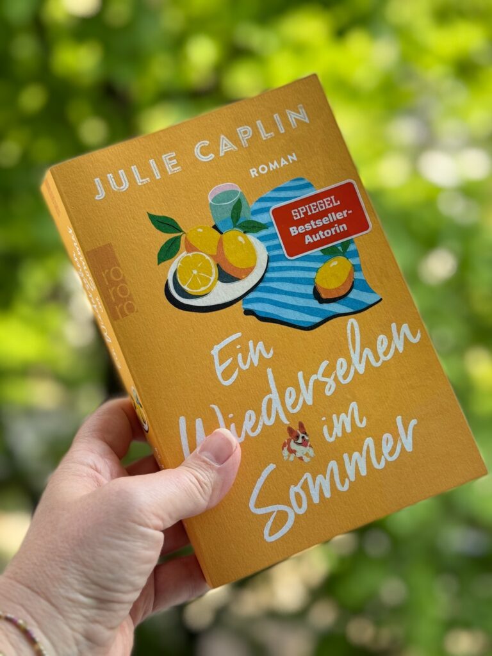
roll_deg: -0.2
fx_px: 910
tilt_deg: -19.4
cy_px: 328
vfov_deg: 39.7
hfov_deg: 30.3
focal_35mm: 48
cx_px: 246
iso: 64
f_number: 1.78
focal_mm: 6.76
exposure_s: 1/351
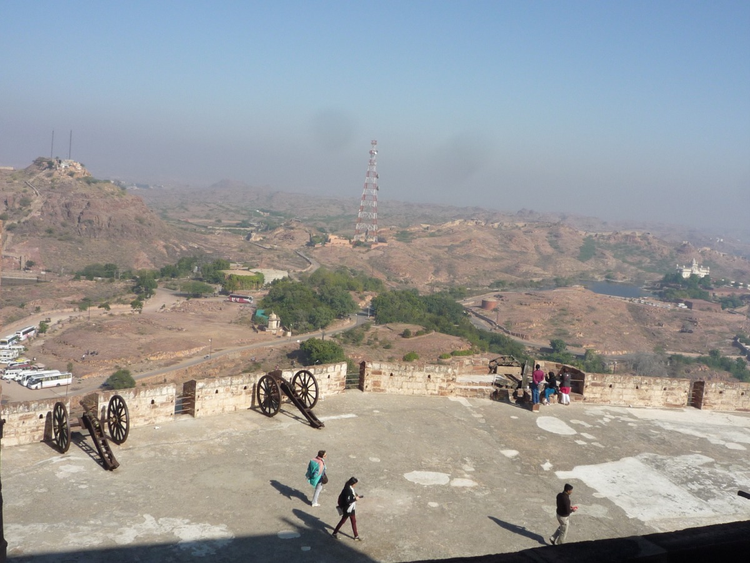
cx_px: 375
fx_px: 780
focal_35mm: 36
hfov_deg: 51.4
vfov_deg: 39.7
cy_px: 282
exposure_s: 1/800
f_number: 5
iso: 100
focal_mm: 5.3
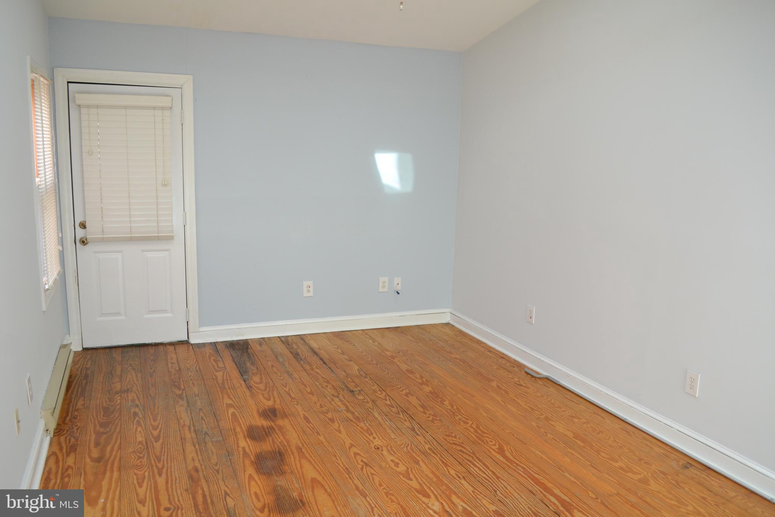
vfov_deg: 47.9
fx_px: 581
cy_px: 258
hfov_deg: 67.4
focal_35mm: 27
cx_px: 388
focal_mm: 18
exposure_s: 1/80
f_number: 4.5
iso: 400
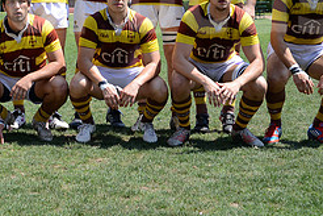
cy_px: -11
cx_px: 12
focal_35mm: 99
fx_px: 888
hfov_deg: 20.1
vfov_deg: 13.6
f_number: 5
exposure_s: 1/640
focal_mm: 42
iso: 250
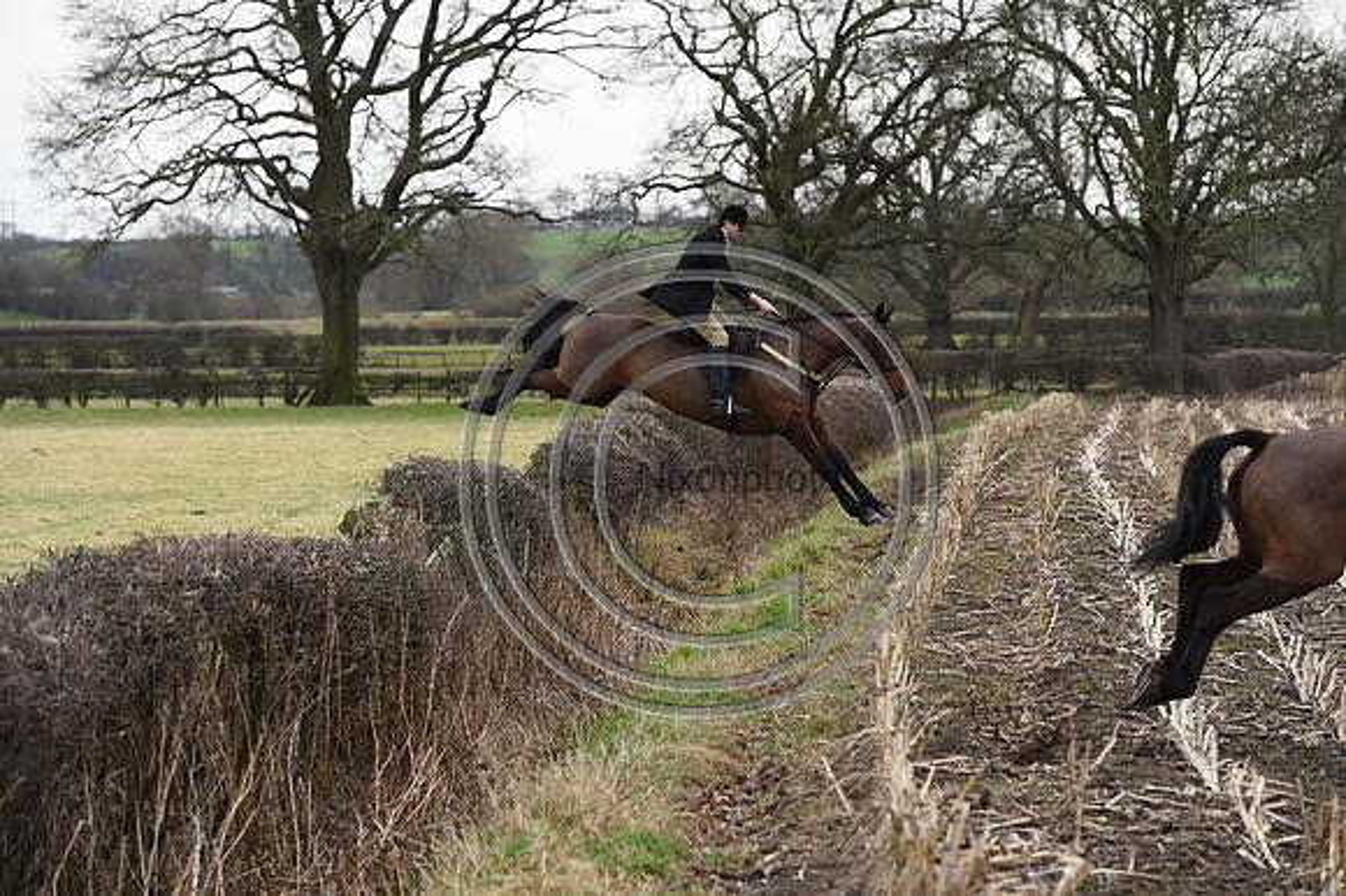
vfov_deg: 9.1
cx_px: 673
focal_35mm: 150
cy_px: 448
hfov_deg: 13.7
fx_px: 5605
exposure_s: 1/1250
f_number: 5.6
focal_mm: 150
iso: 1000
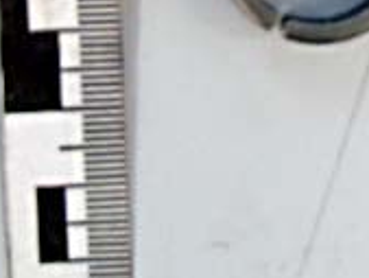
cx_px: 317
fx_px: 1131
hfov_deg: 18.3
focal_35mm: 106
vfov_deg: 13.6
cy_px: -57
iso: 640
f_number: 3.9
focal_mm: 5
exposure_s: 1/30
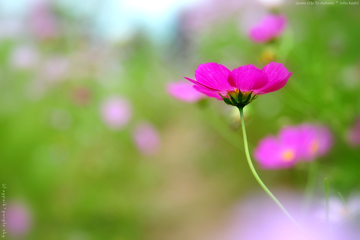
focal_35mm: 60
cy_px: 120
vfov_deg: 22.6
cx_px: 180
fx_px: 600
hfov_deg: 33.4
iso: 200
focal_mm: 60
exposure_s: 1/320
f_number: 4
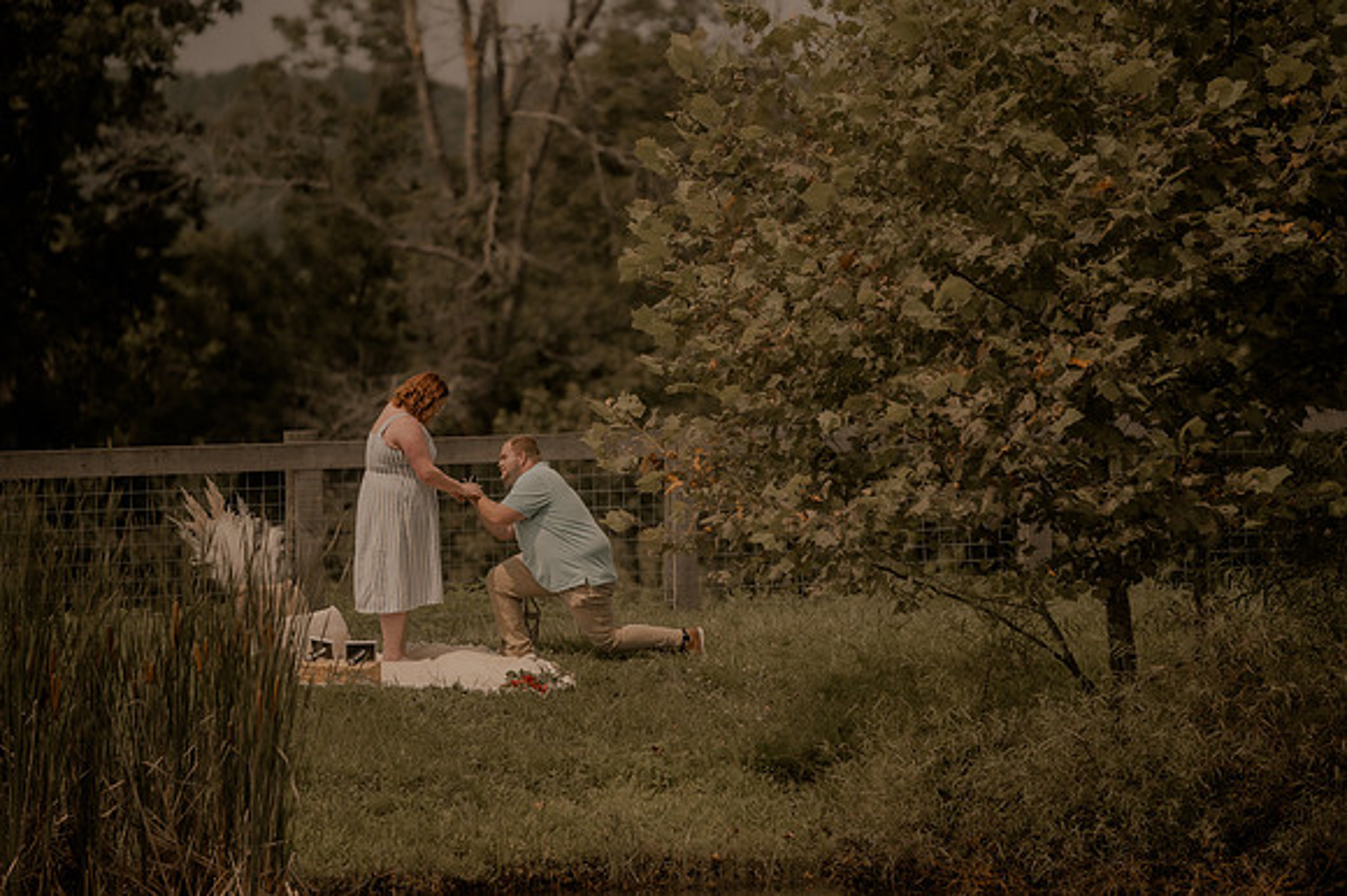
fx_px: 7479
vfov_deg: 6.9
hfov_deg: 10.3
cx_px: 674
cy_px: 448
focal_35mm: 200
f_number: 2.8
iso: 125
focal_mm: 200
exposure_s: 1/1600
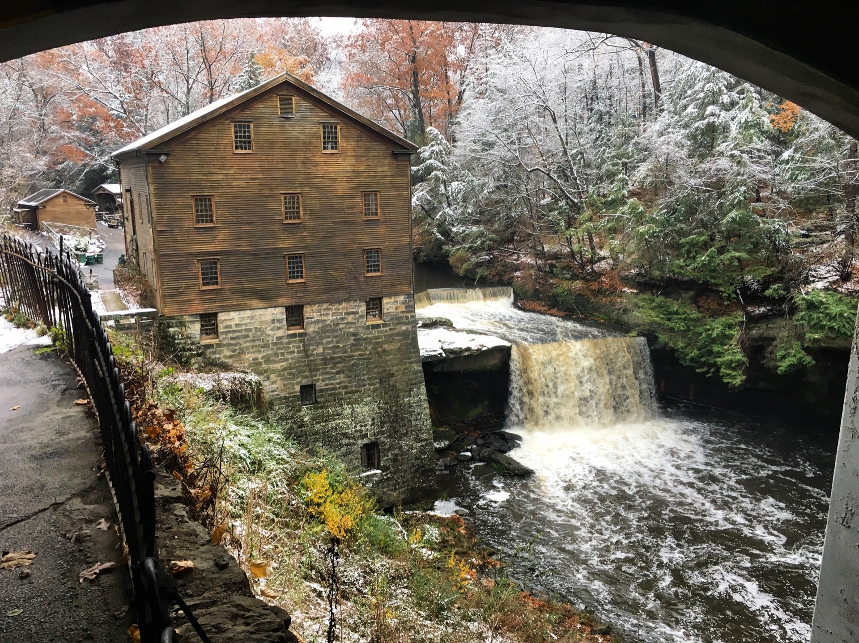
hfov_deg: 61.7
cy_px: 322
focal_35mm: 29
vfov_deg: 48.2
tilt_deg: -10.3
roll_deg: +0.2
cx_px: 430
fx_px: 719
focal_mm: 4.15
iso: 32
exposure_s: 1/30
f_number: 2.2
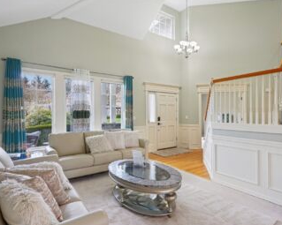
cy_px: 116
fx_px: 167
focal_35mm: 20
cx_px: 157
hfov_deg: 80.1
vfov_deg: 68.1
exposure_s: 1/20
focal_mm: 17
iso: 400
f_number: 8
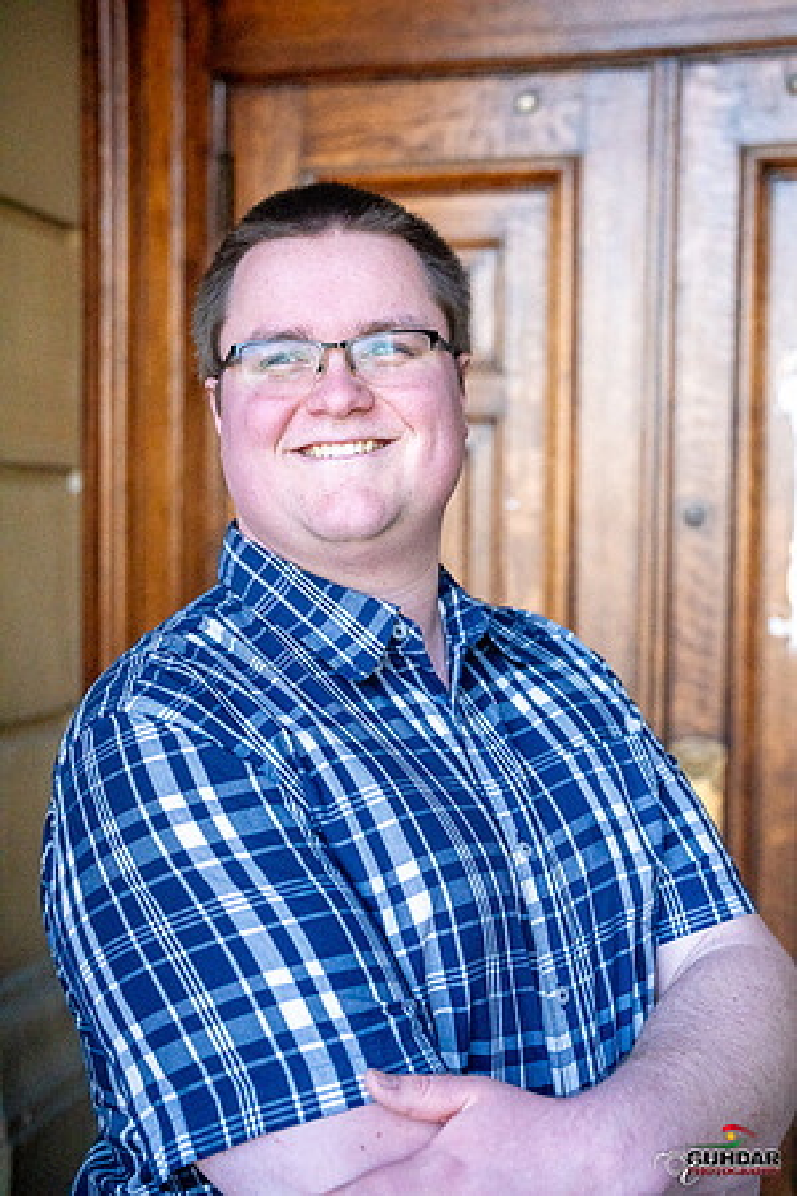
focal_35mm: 50
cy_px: 598
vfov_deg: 39.6
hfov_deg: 27.0
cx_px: 398
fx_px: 1660
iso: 6400
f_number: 3.5
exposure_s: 1/8000
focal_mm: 50
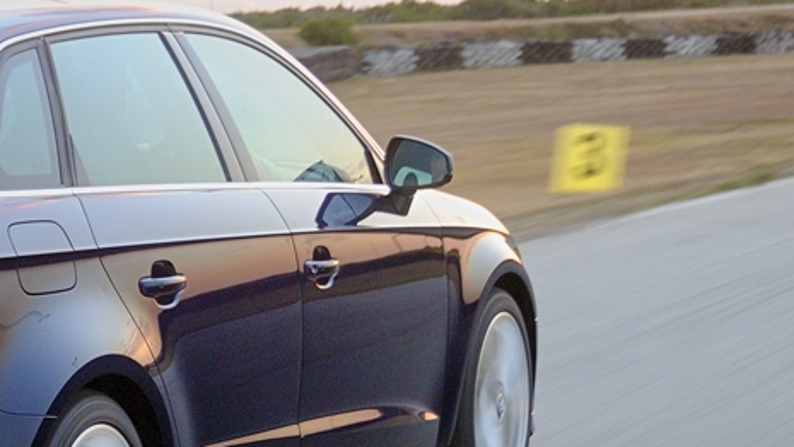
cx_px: -68
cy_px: 343
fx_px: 3054
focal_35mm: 145
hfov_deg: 14.5
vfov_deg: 8.4
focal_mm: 42
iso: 400
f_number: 5
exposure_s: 1/20
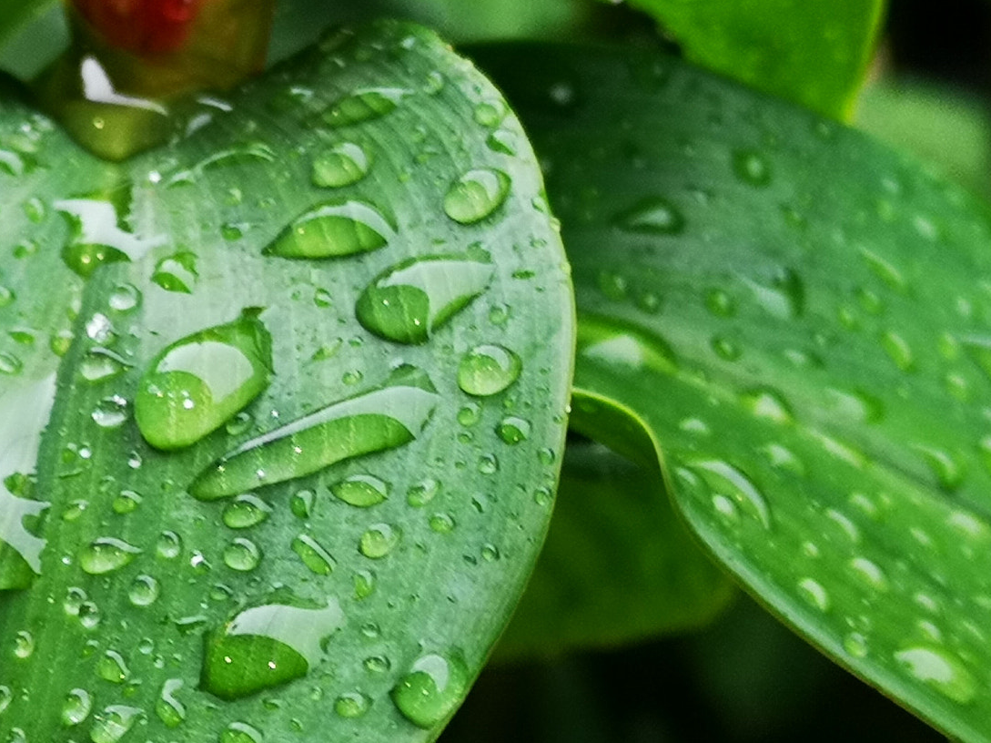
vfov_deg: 12.1
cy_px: 512
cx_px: 271
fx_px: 3492
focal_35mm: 122
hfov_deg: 16.1
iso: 100
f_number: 1.8
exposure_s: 1/50
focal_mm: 3.95
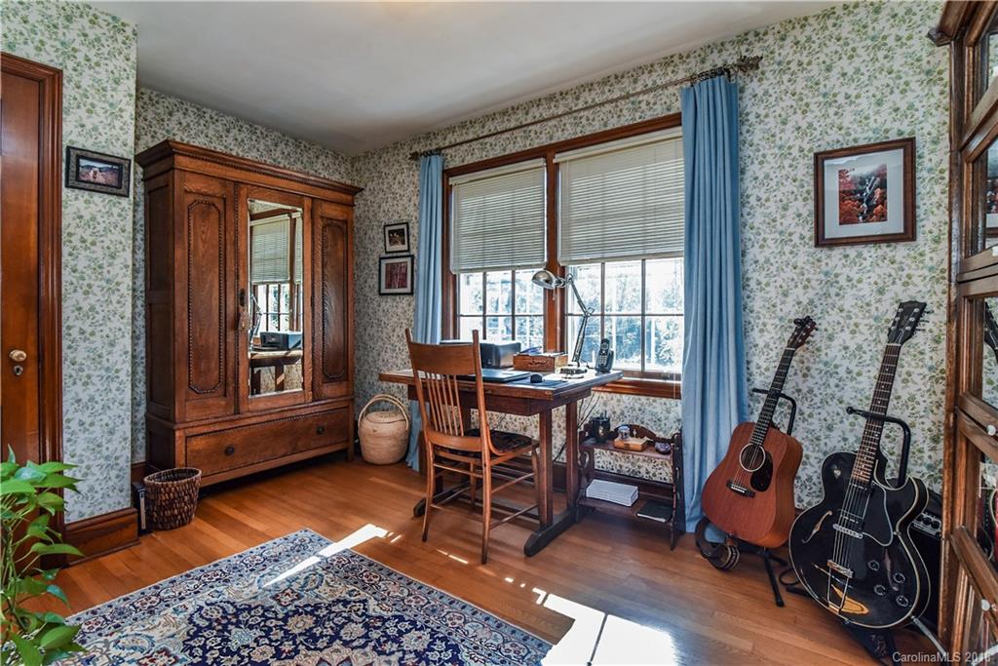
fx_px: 444
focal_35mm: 16
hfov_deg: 96.7
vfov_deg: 73.8
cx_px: 499
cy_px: 333
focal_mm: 16
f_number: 7.1
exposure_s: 1/125
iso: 1000
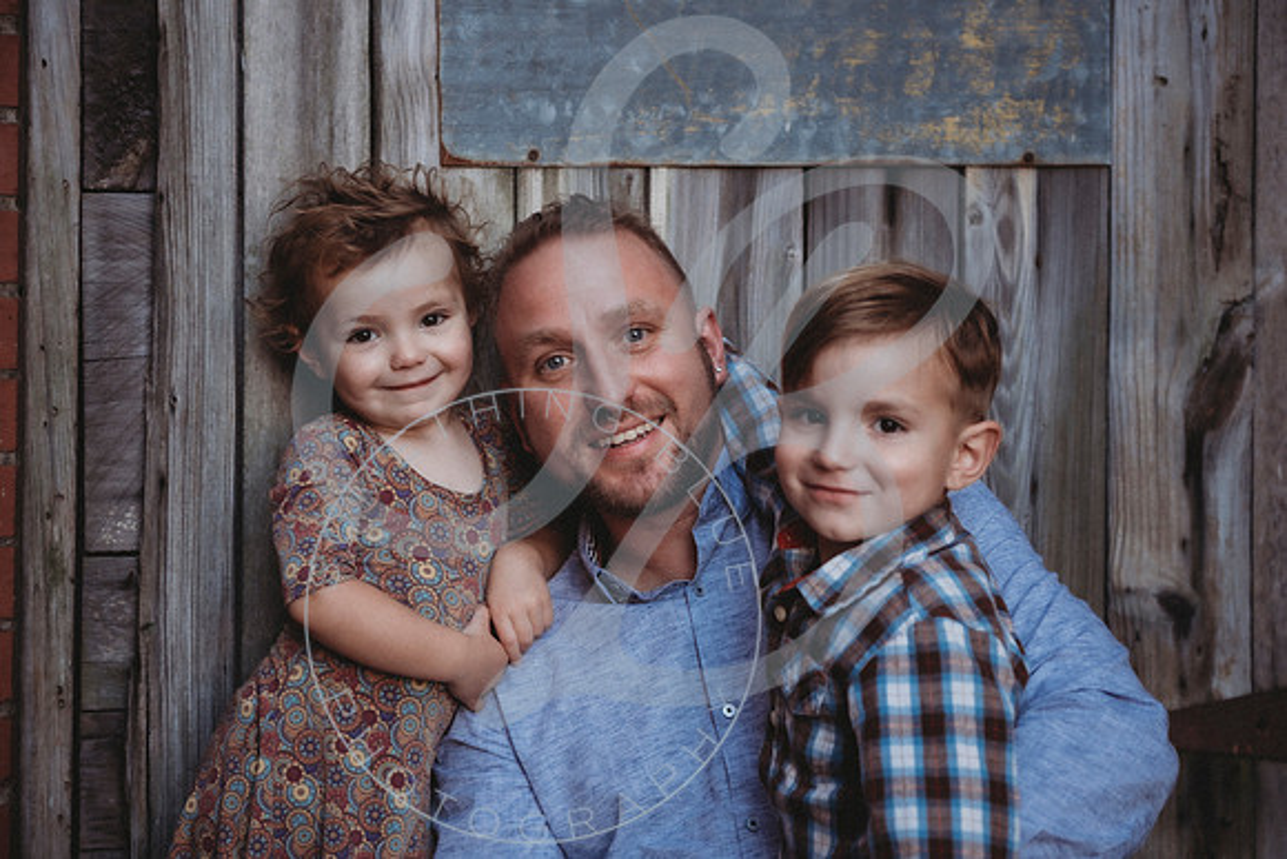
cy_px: 429
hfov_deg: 27.4
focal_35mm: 74
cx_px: 663
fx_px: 2641
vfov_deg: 18.5
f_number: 2.8
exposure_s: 1/125
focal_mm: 70
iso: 100
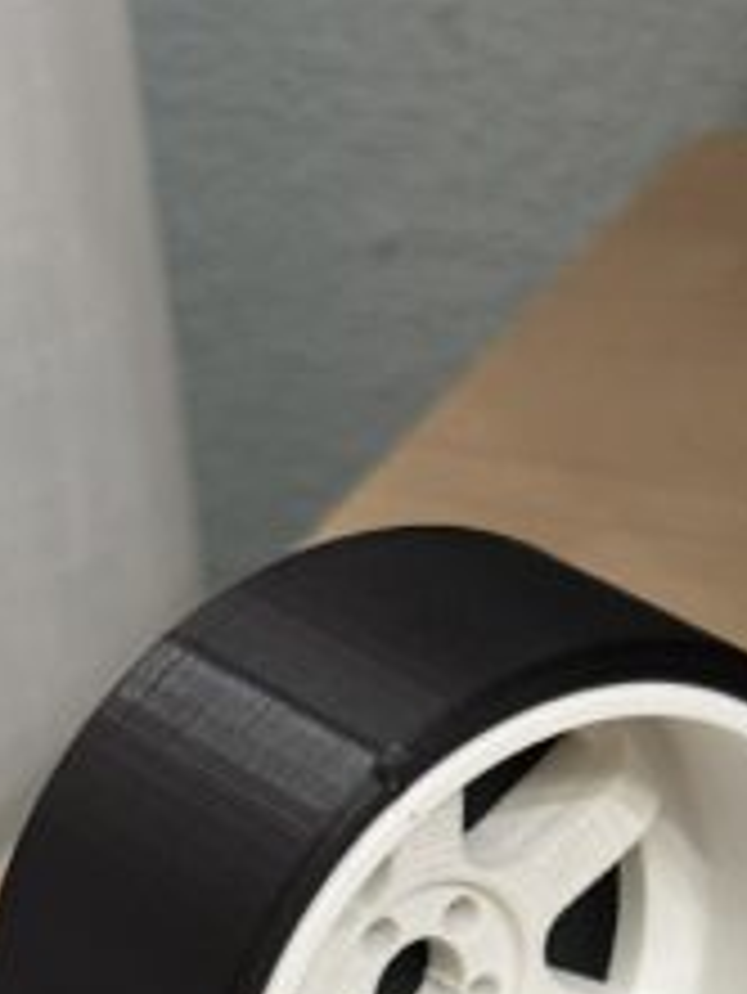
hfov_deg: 10.1
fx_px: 4168
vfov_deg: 13.0
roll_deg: +2.8
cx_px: 891
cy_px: 1406
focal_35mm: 145
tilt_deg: -37.0
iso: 200
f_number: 1.78
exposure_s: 1/33
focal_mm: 6.76
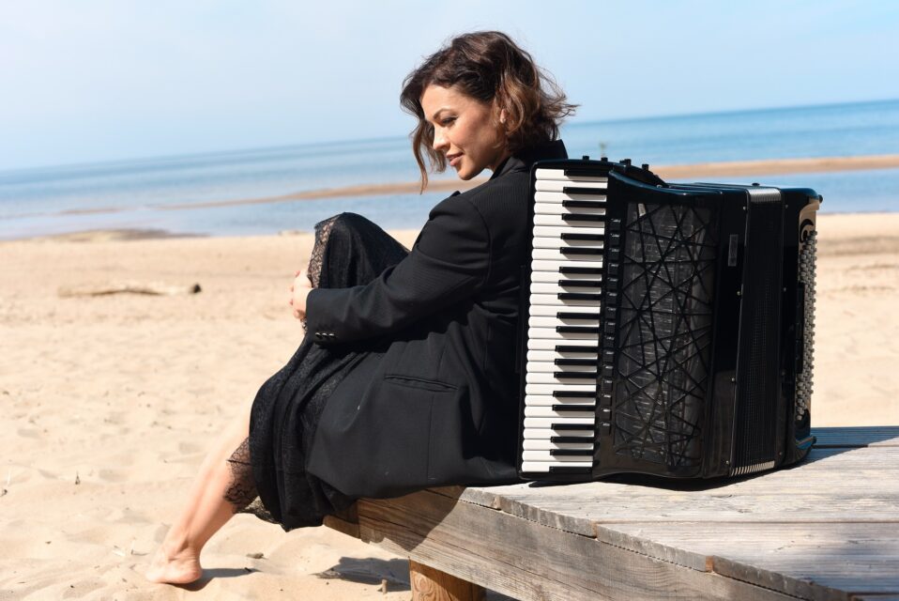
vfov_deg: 27.0
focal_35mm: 50
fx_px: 1249
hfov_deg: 39.6
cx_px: 450
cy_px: 300
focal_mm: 50
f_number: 5.6
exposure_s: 1/640
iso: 100
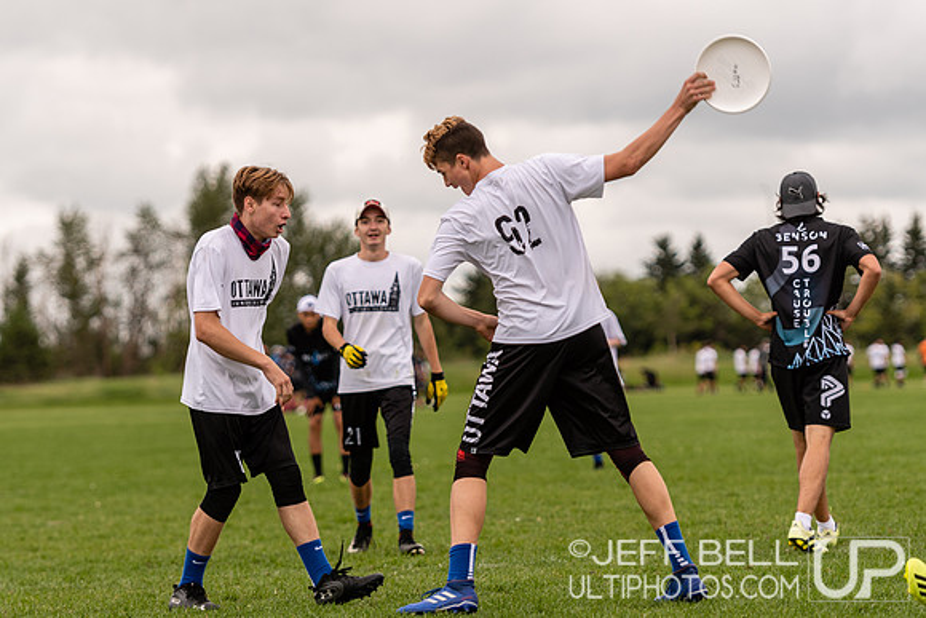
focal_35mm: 183
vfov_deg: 7.5
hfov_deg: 11.2
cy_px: 309
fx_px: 4708
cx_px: 463
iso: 100
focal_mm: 122
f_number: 2.8
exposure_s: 1/1000
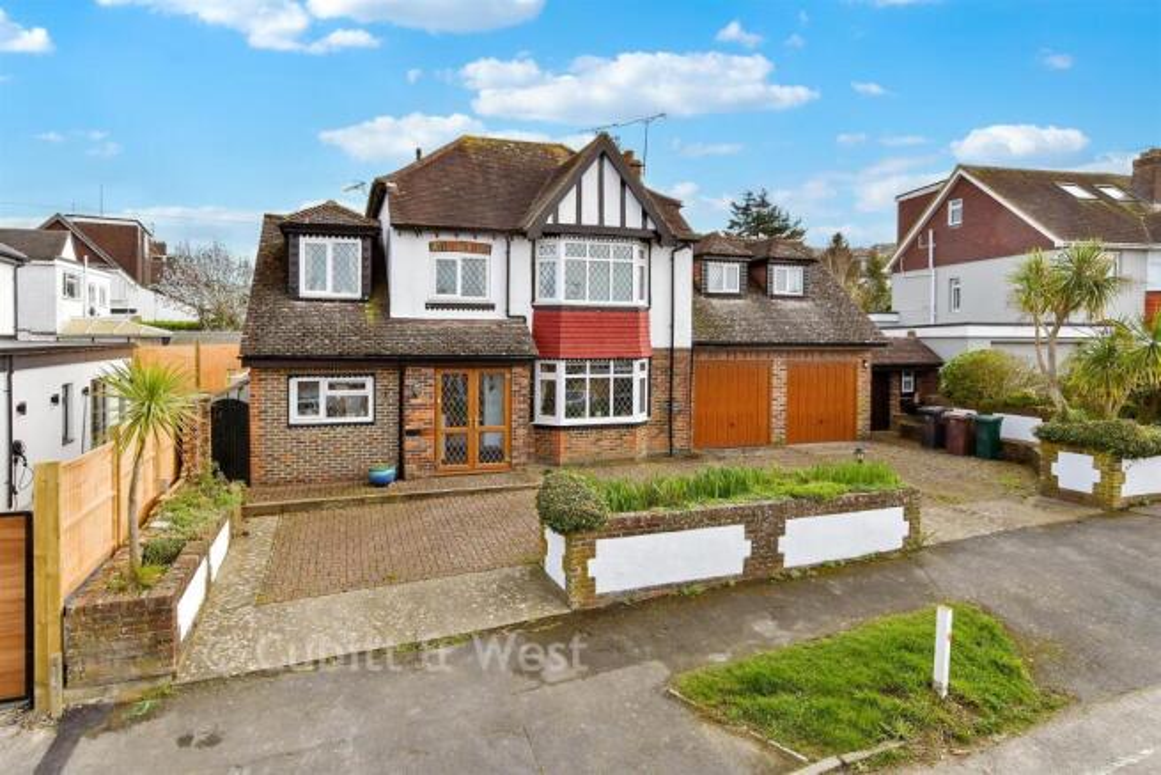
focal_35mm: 19
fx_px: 613
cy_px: 388
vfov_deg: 64.6
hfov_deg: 86.9
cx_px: 580
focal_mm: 13
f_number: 8
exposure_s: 1/400
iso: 200
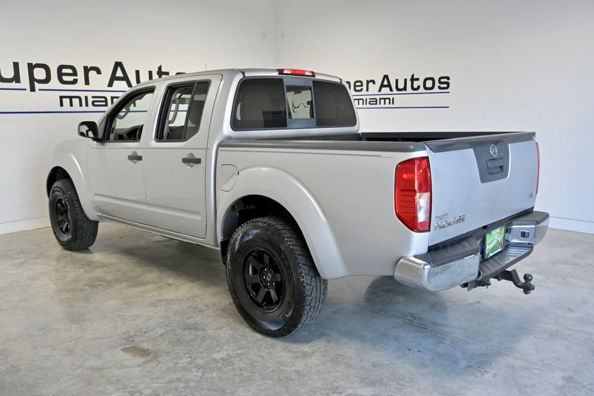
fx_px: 495
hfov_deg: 61.9
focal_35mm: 30
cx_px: 297
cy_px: 198
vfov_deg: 43.6
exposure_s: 1/1000
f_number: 4.5
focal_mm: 30
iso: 2500
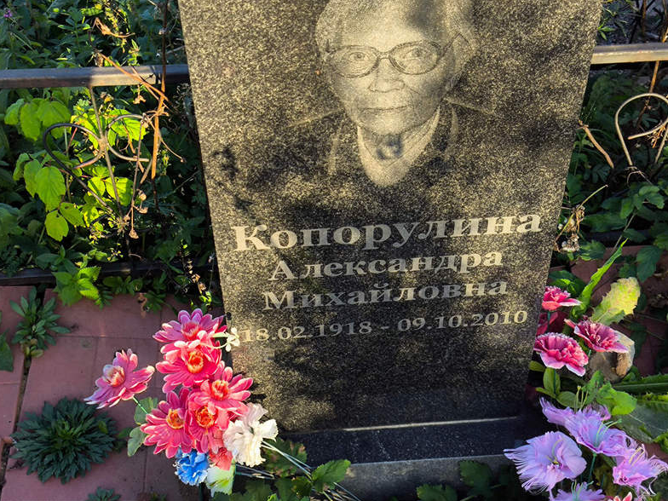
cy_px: 247
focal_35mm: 51
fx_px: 984
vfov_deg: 28.6
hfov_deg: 37.5
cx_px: 337
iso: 50
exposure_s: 1/321
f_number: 1.7
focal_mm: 4.71
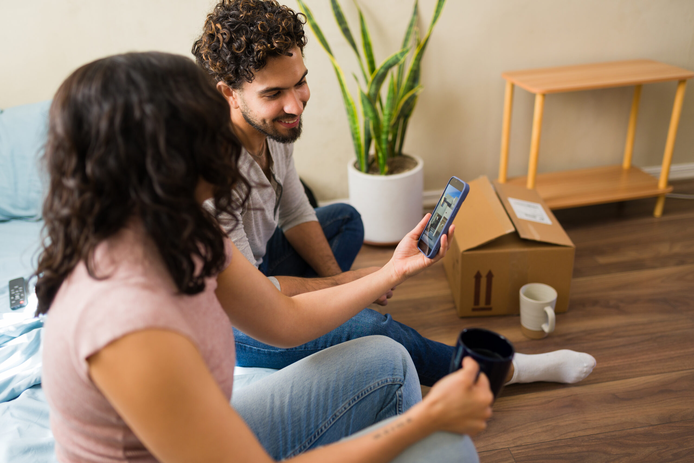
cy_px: 232
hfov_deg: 54.4
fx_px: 675
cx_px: 347
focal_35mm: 35
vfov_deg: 37.9
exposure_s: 1/125
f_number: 1.8
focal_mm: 35
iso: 250
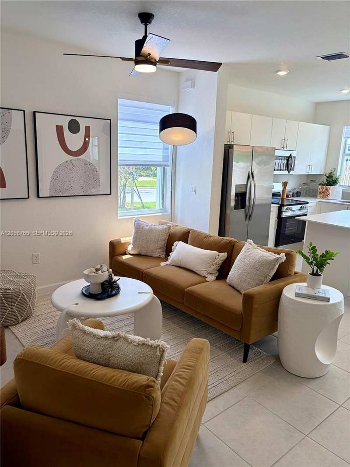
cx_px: 175
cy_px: 234
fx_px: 350
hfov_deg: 53.1
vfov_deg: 67.3
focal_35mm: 26
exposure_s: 1/120
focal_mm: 5.96
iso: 40
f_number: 1.6
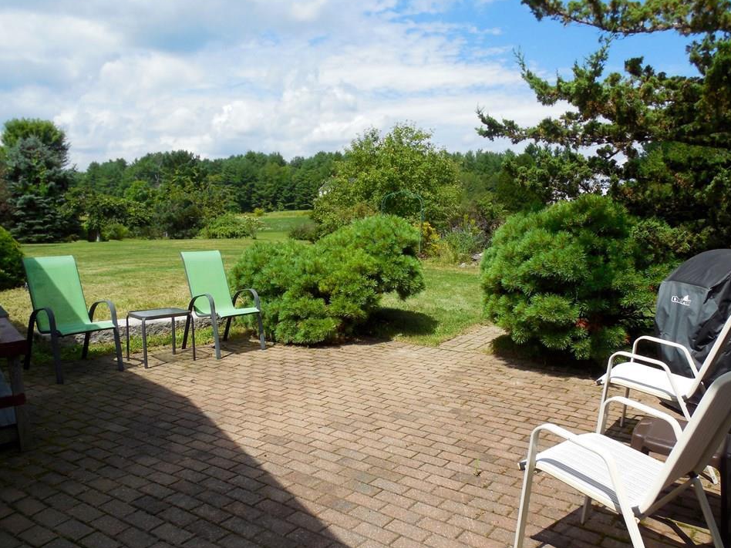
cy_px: 286
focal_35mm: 27
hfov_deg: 65.3
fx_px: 570
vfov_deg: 51.3
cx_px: 382
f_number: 3.3
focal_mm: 4.5
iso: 125
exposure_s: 1/1250
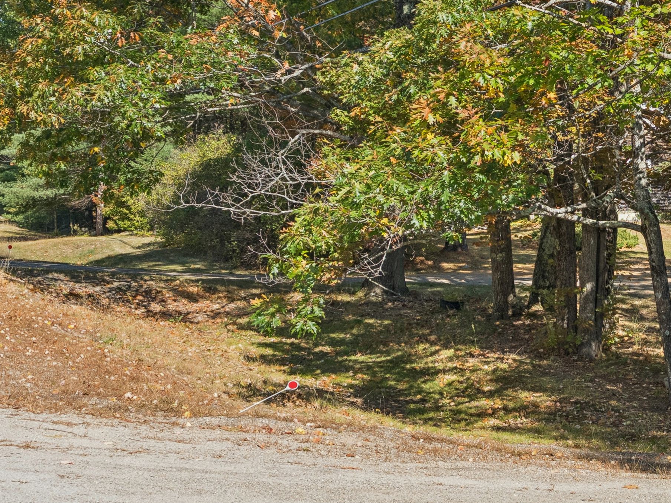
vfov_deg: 21.0
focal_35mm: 70
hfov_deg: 25.2
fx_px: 1357
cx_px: 787
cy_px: 184
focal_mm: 31
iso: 320
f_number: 7.1
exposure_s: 1/400
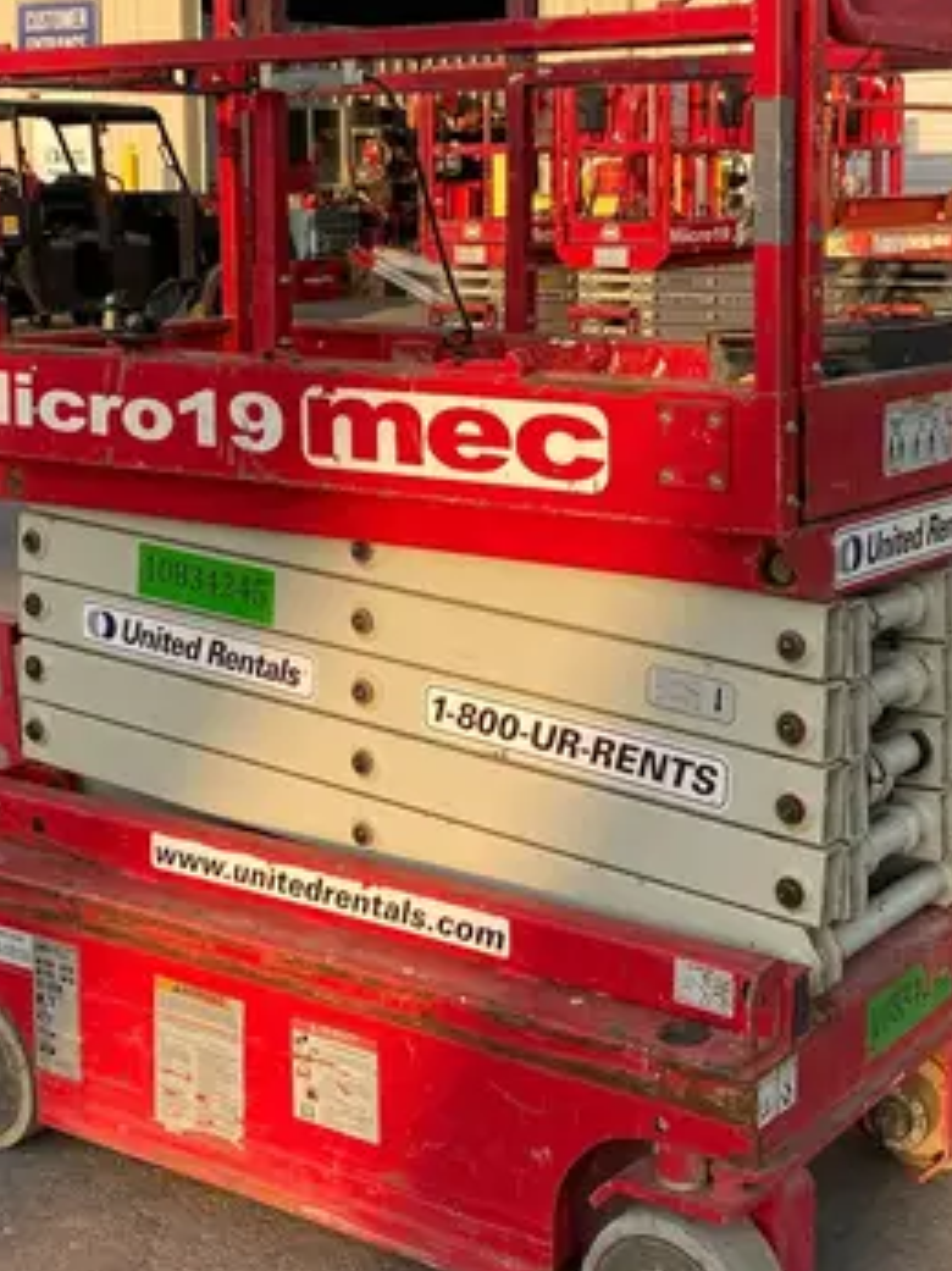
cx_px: 476
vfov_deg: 34.6
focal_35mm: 55
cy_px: 416
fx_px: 2018
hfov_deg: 26.5
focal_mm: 4.25
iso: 32
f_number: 1.8
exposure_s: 1/927
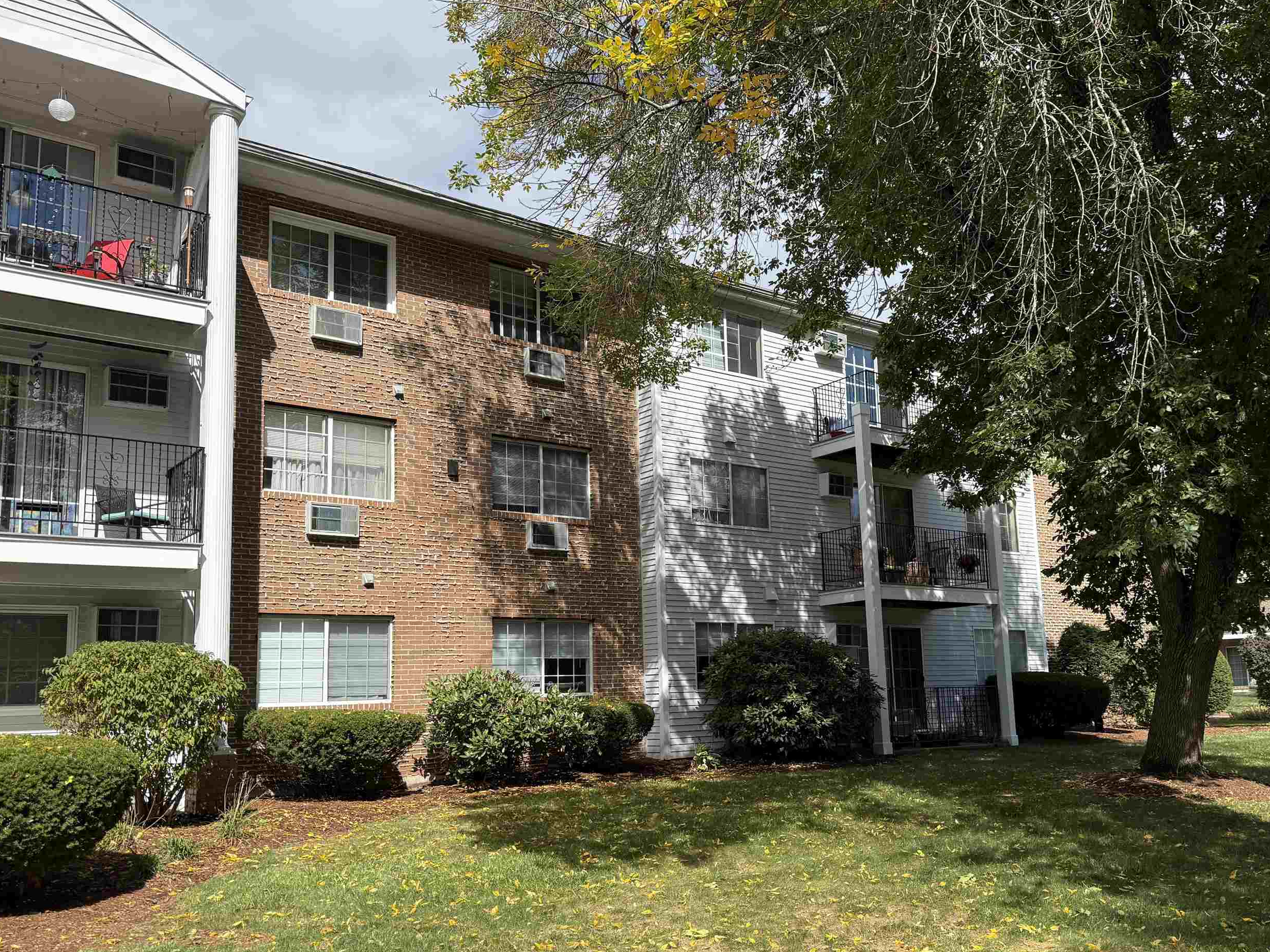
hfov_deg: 59.7
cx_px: 730
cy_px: 533
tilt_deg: +8.4
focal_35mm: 30
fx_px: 1101
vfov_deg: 46.7
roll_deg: +2.0
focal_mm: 6.76
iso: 80
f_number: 1.78
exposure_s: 1/3584
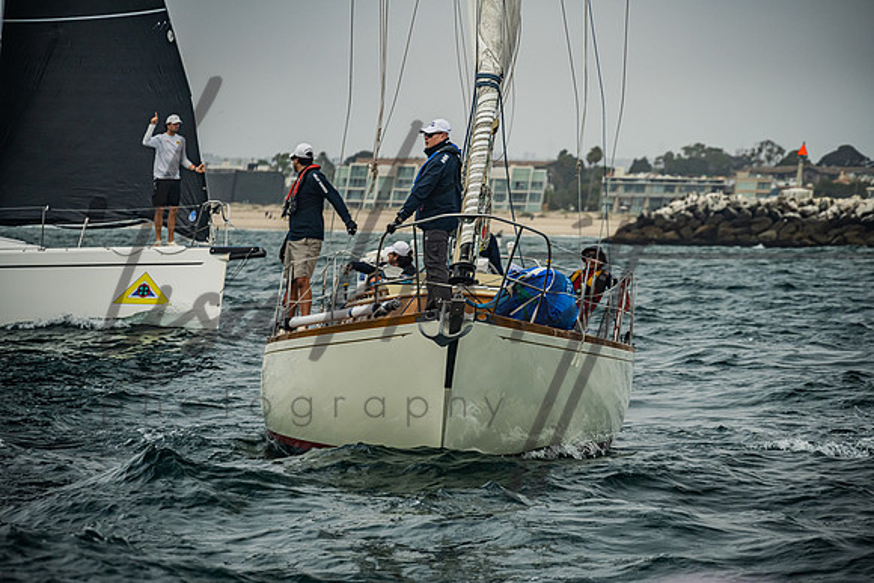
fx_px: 4856
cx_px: 437
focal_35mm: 200
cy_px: 292
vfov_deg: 6.9
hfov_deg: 10.3
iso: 500
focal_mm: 200
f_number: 6.3
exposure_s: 1/1000
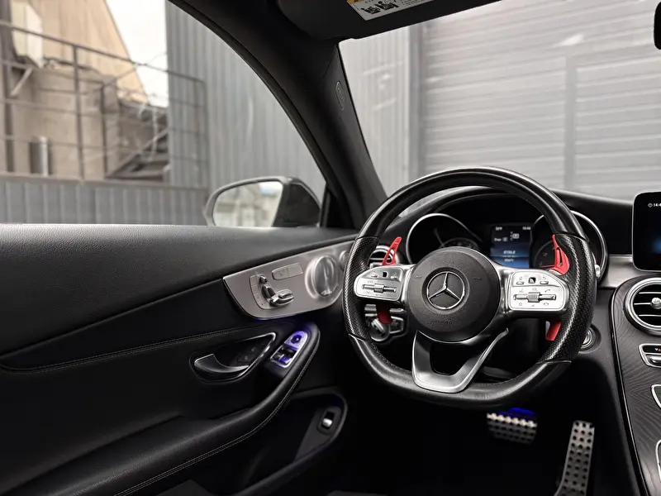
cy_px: 248
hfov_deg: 71.6
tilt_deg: -3.8
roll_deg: +1.1
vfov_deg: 56.8
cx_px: 330
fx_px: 458
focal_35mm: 24
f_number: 1.78
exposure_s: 1/114
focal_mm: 6.76
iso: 100
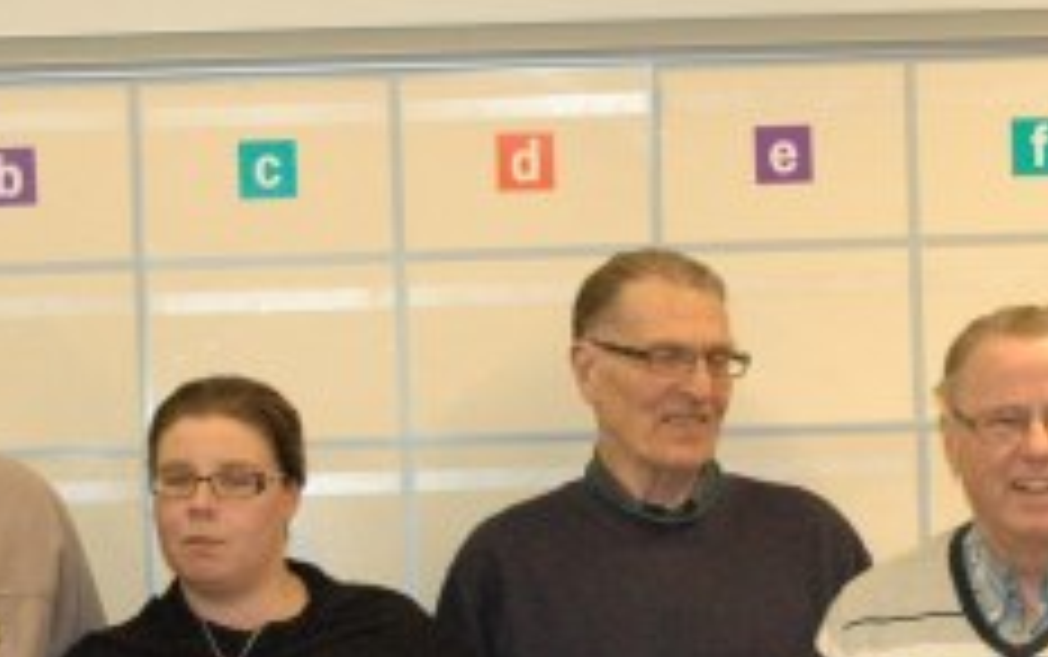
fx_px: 3830
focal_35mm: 134
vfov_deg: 9.8
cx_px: 391
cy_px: 567
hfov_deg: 15.6
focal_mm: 34
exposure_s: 1/80
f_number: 5
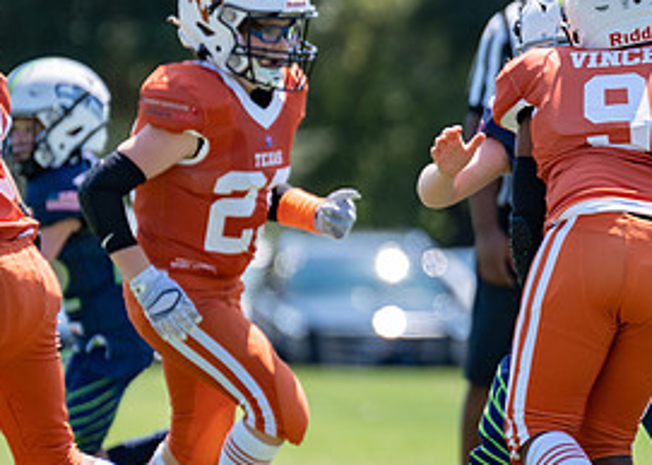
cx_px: 720
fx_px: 13097
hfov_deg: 2.8
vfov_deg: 2.0
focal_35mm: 708
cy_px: 193
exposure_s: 1/1250
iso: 100
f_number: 3.2
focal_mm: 200
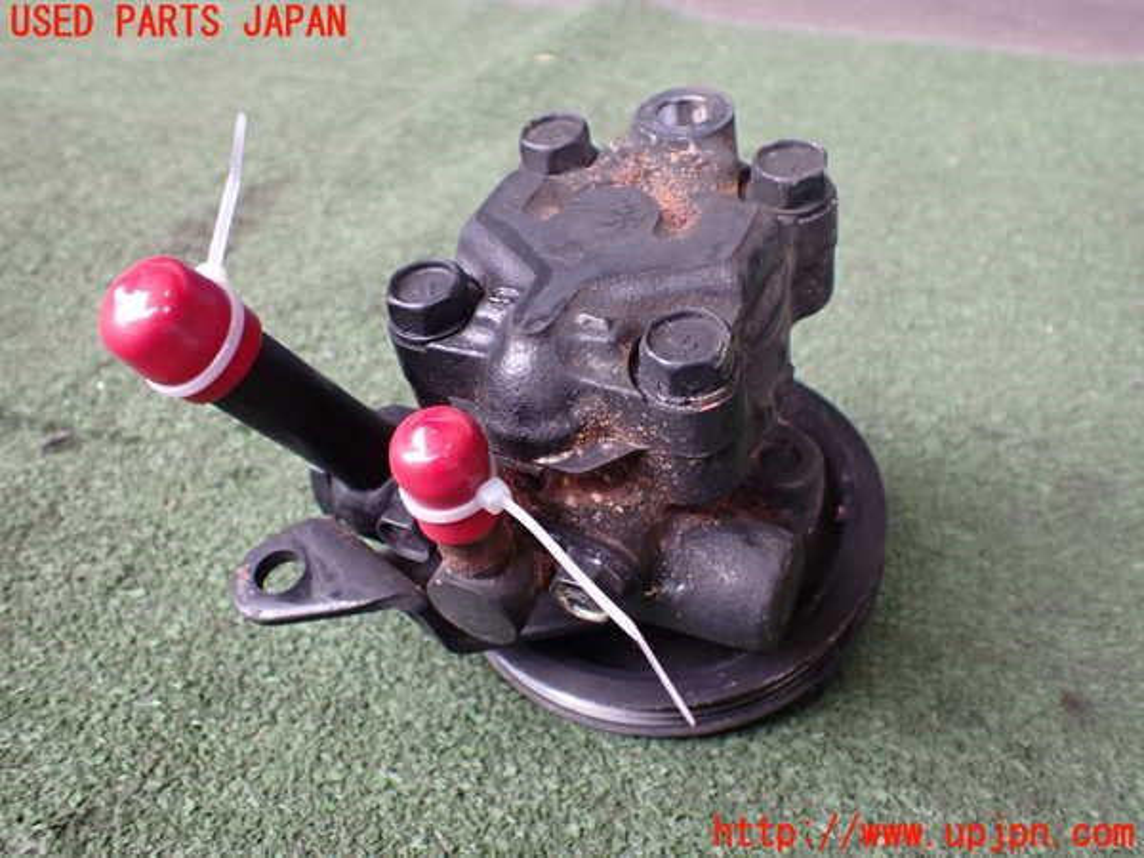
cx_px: 572
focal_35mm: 30
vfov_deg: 46.8
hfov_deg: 60.0
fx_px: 991
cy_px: 429
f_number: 2.3
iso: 250
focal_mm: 5.4
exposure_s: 1/125
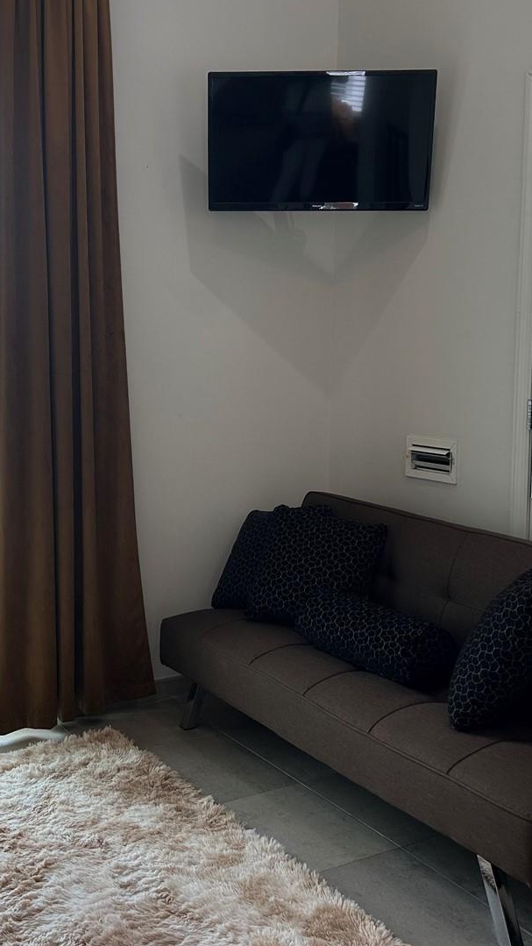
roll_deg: +0.1
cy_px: 425
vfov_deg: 48.3
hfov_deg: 28.2
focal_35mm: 42
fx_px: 1053
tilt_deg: -6.6
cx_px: 190
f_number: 1.5
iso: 50
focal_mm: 5.7
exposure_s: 1/316
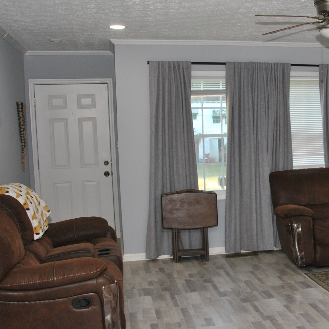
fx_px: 570
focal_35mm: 53
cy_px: 200
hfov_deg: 31.0
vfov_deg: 32.1
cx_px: 285
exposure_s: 1/60
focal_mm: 18
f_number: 4
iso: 200
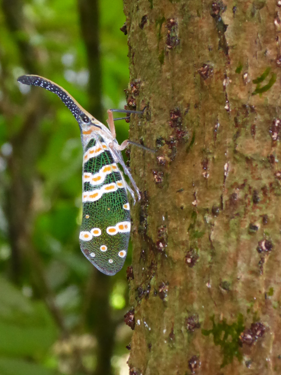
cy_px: 189
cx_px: 89
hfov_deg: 8.7
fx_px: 1840
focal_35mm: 170
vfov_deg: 11.6
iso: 800
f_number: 5.2
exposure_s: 1/60
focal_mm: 22.3
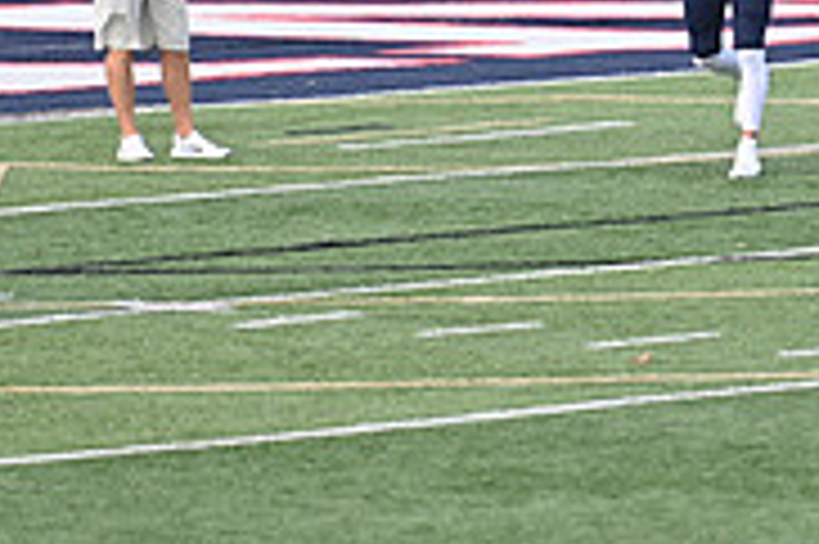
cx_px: 616
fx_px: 14456
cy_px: -76
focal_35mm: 636
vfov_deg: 2.2
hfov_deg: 3.2
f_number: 3.5
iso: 400
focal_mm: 200
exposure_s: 1/2000
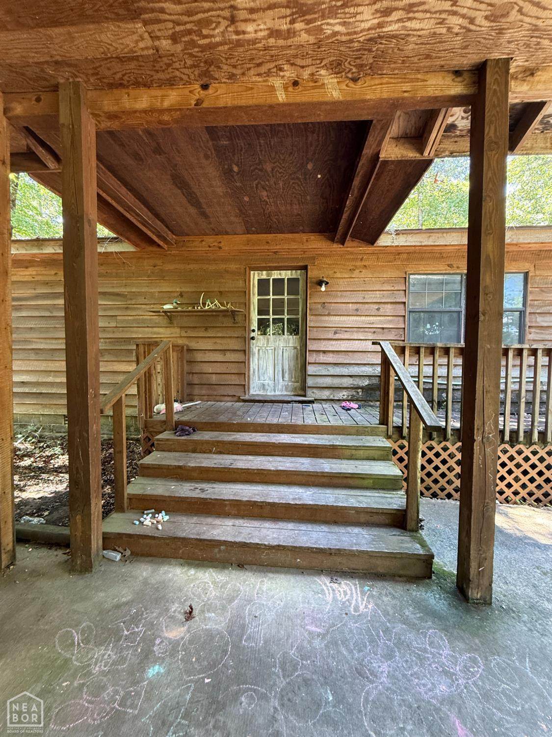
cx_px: 276
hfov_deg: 85.7
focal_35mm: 14
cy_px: 368
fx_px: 298
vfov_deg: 102.1
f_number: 2.2
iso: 320
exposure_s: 1/71
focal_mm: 2.22
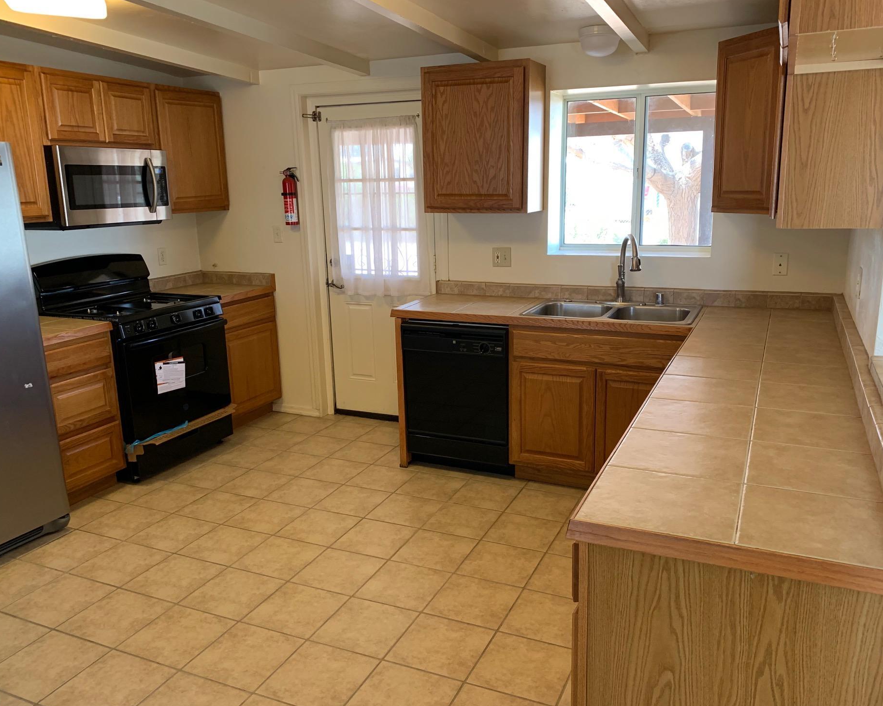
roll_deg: +1.5
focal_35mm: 28
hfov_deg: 62.2
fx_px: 732
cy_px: 356
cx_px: 443
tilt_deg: -11.5
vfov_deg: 51.5
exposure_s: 1/60
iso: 125
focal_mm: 4.25
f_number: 1.8
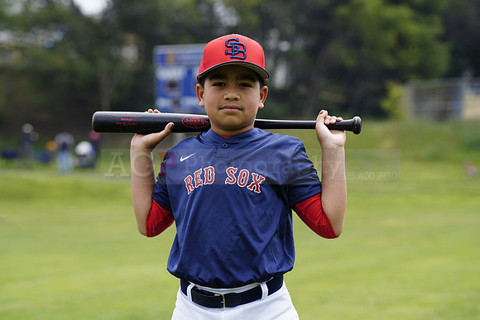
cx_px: 240
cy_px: 160
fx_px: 1920
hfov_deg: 14.2
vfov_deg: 9.5
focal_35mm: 144
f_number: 5.6
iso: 100
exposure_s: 1/250
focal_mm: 144
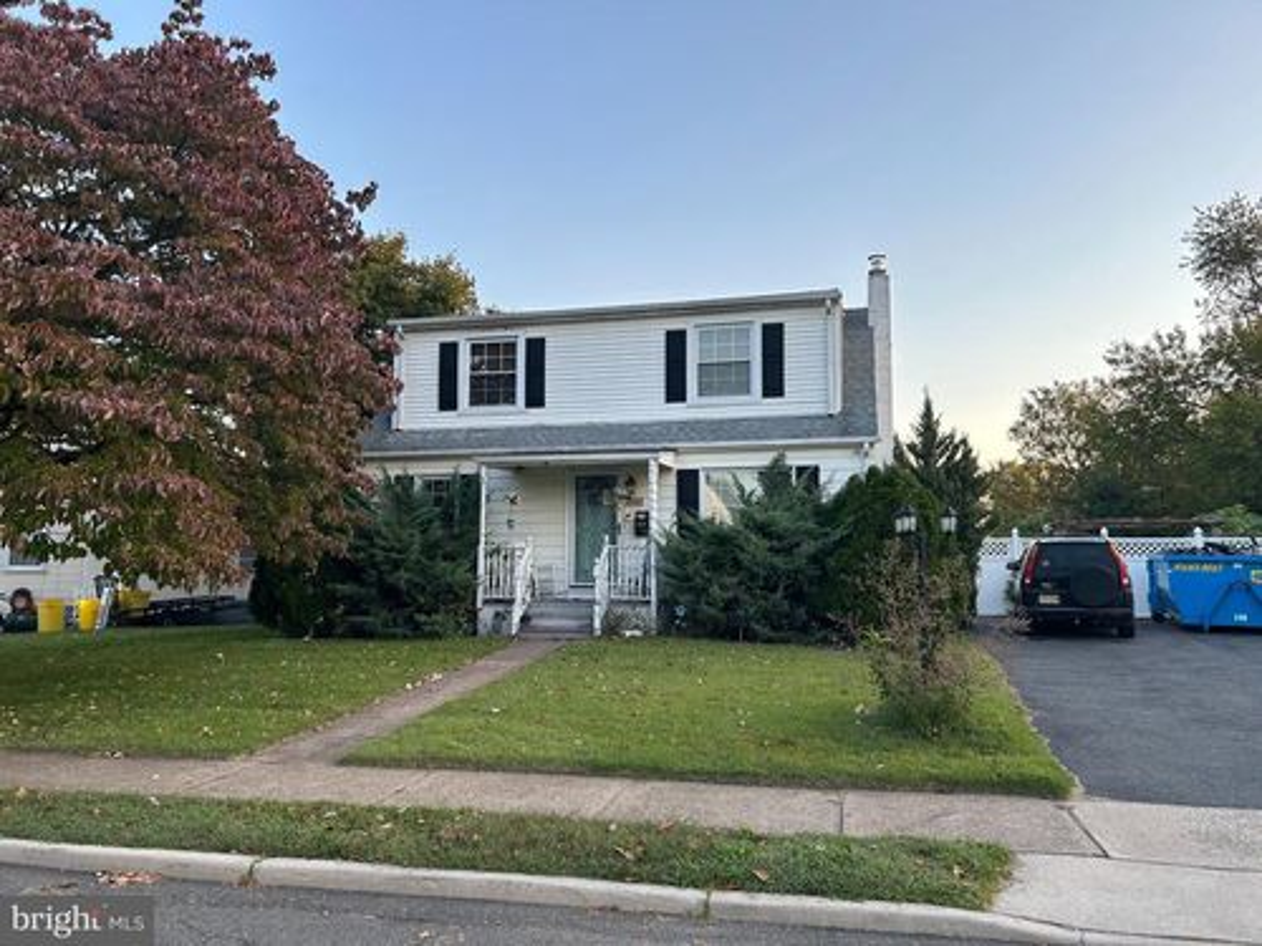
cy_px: 473
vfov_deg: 53.1
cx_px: 631
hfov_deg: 67.3
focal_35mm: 26
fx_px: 948
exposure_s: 1/607
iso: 50
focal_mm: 5.7
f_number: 1.5
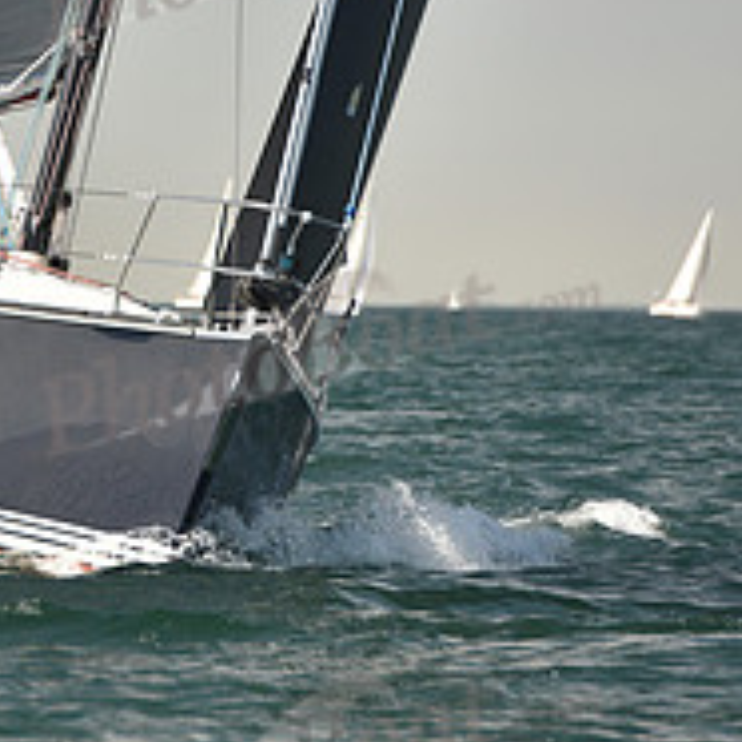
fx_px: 12829
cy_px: 201
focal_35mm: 529
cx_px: -164
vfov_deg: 3.3
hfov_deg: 3.3
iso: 250
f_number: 5
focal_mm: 200
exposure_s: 1/640
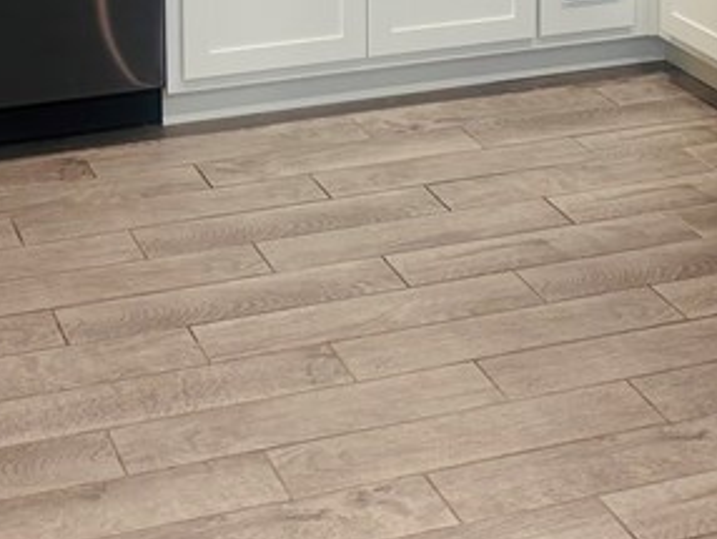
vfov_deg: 15.0
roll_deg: -0.2
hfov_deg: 20.9
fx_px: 1928
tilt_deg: -9.2
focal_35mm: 93
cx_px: 521
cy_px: -223
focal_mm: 5.96
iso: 125
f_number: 1.6
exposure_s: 1/60
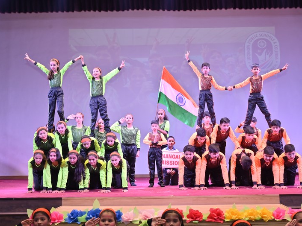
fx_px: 427
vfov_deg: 29.7
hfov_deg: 38.9
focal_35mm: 49
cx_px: 163
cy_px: 113
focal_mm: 45
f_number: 6.3
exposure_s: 1/200
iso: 800
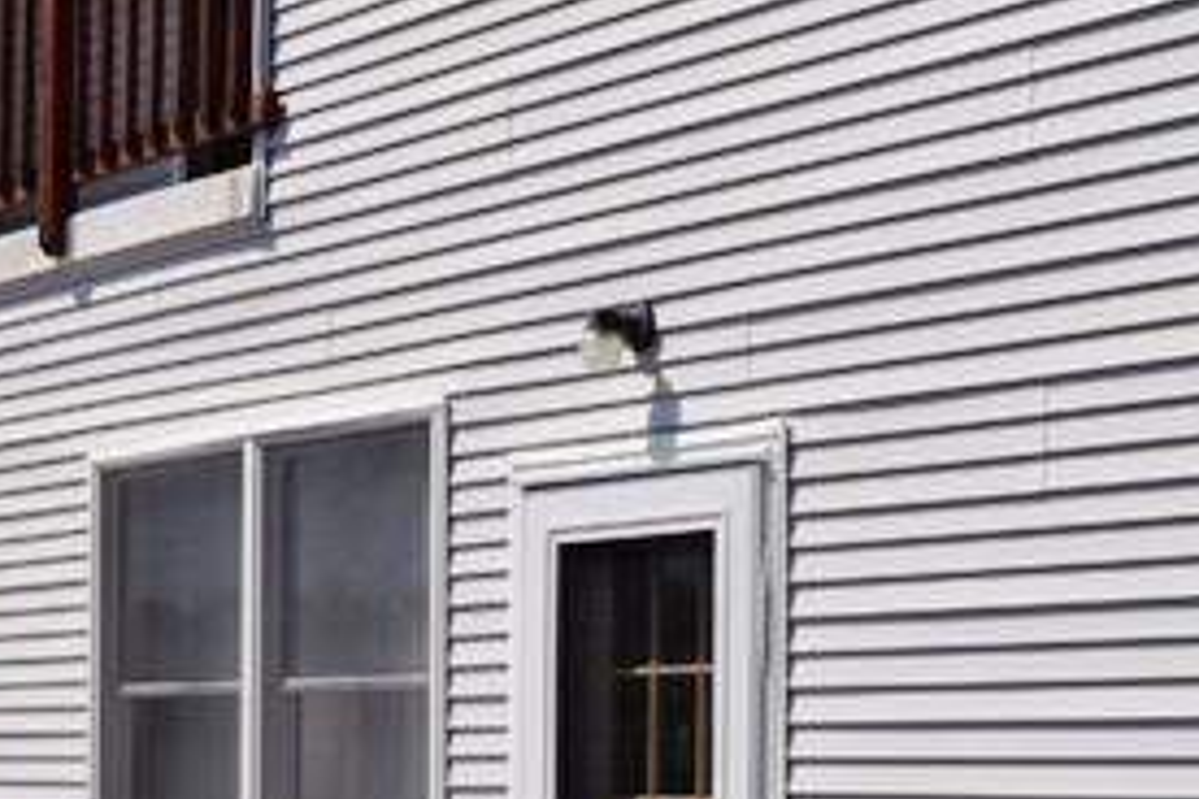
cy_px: 819
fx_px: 3330
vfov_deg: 13.5
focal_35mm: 100
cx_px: 304
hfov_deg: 20.3
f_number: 14
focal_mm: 18
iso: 100
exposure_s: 1/200
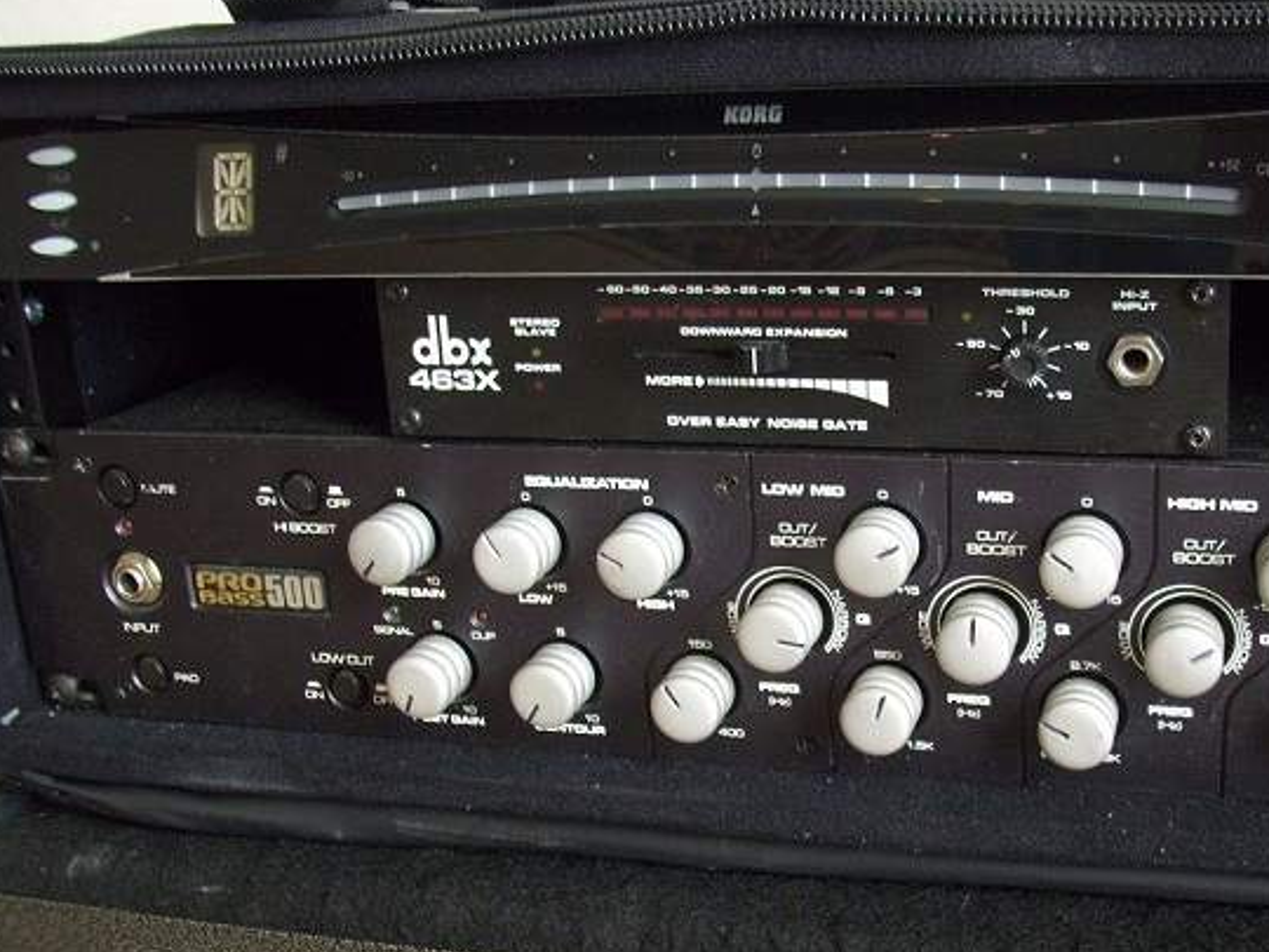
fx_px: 1650
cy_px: 538
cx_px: 824
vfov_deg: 32.1
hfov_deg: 41.6
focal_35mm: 45
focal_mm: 5.7
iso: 160
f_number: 2.9
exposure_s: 1/8
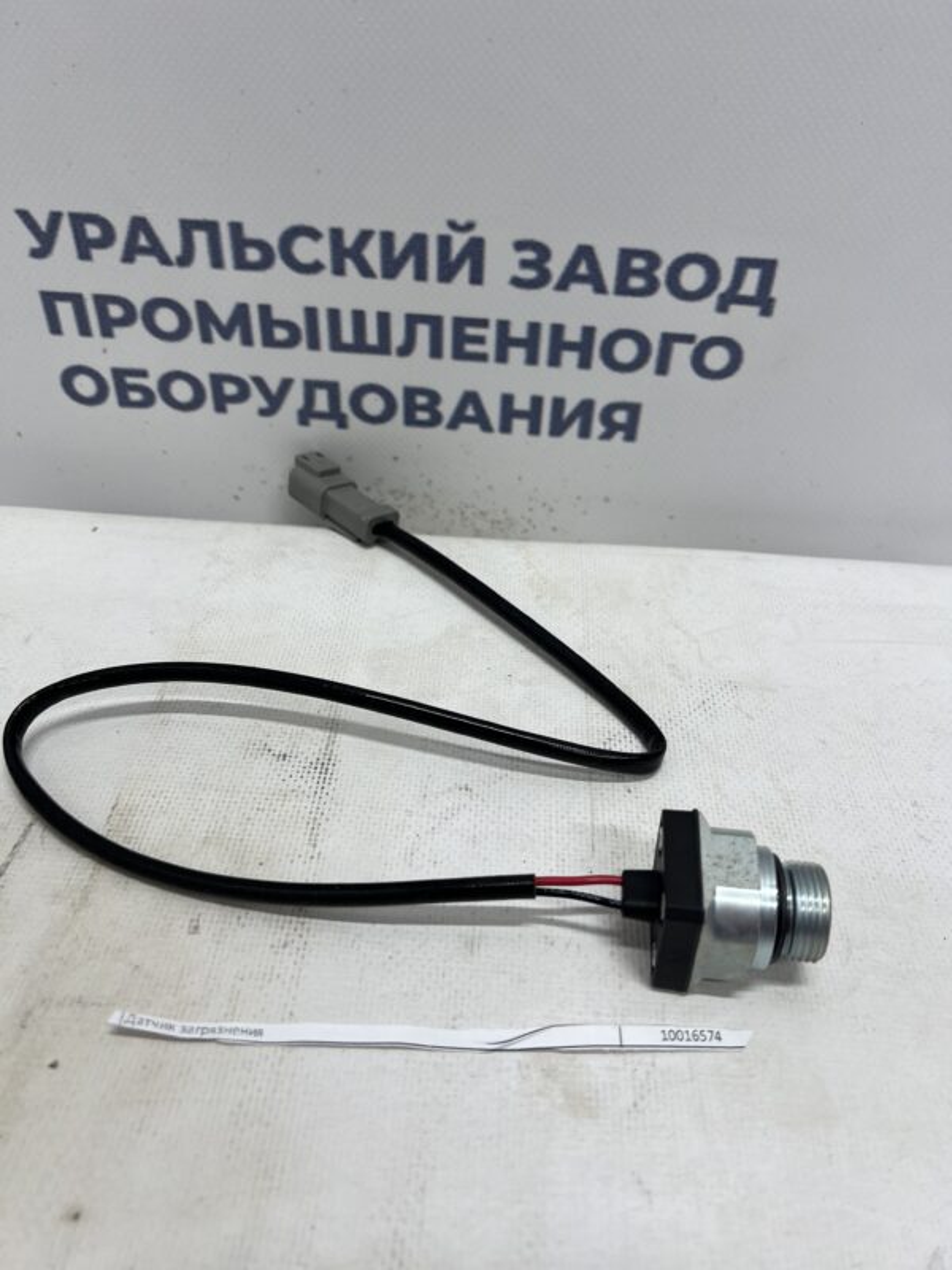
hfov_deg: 53.1
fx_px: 953
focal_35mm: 26
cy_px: 635
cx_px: 476
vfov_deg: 67.3
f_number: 1.5
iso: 50
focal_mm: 5.7
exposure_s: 1/317
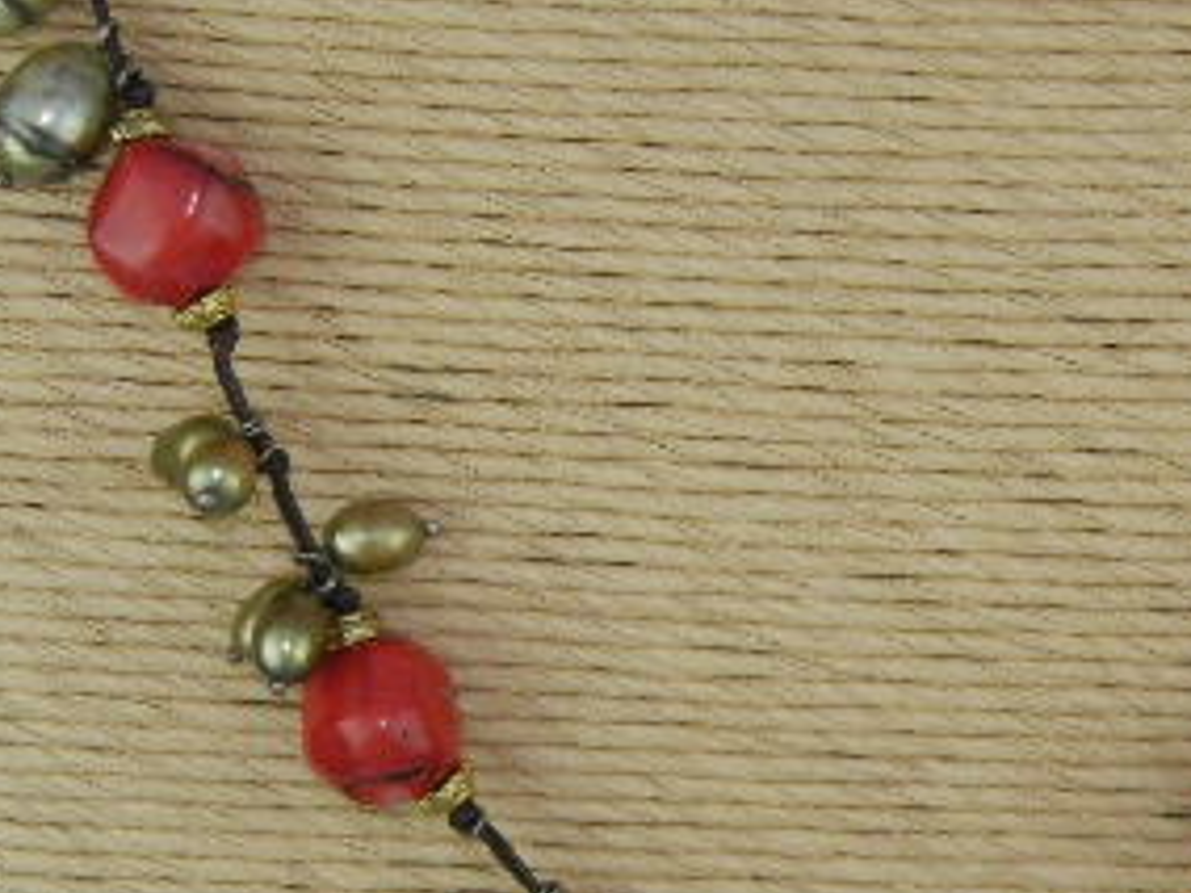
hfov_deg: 22.1
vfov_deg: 16.8
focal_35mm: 88
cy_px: 352
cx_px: 847
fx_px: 3028
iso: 795
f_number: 7.4
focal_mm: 7.1
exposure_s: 1/30
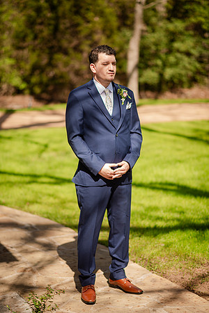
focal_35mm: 85
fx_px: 740
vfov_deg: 23.9
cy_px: 156
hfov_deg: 16.1
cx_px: 104
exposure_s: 1/2000
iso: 200
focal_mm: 85
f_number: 1.8
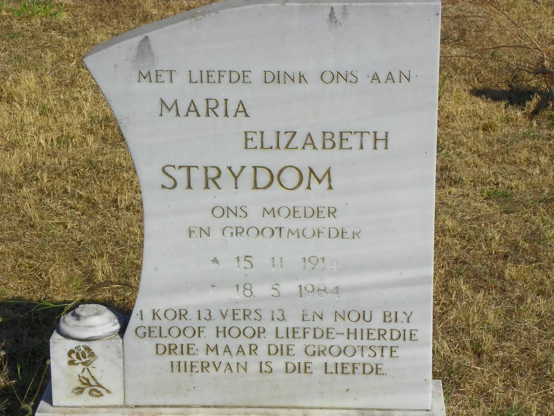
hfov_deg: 20.2
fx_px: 1552
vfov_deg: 15.2
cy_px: 208
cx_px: 277
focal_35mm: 97
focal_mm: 17.3
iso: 64
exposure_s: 1/400
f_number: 5.6
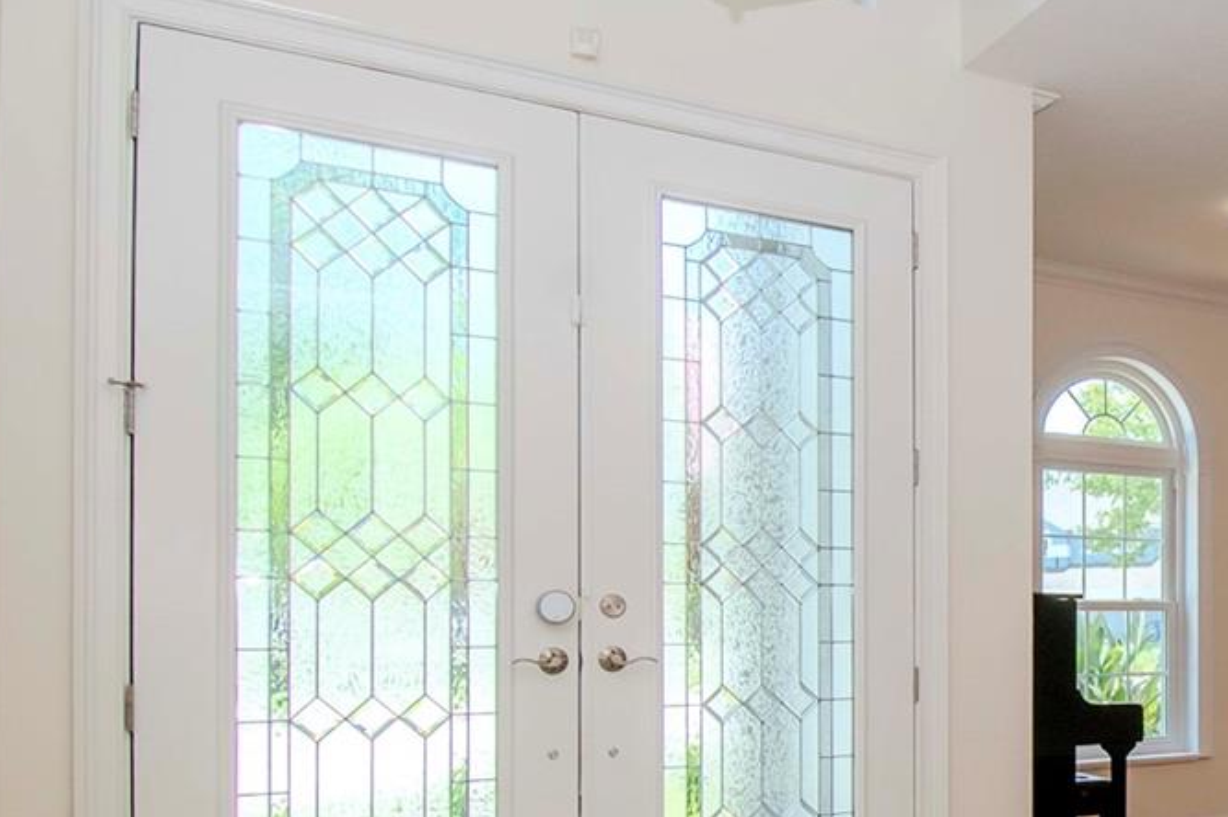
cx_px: 1215
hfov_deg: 45.3
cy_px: 622
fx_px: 1227
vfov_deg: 35.9
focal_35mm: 36
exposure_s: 1/200
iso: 640
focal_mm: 10
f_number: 8
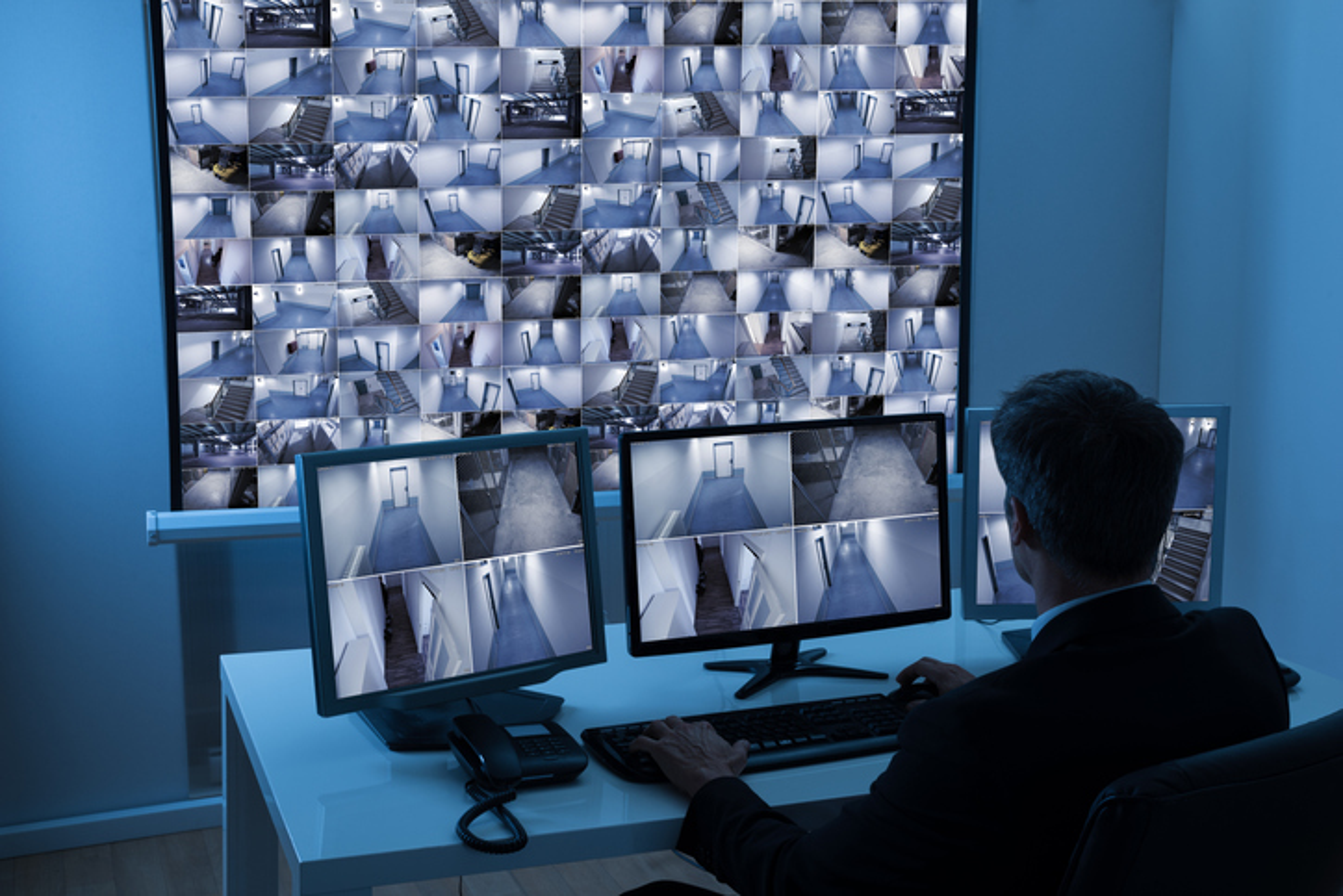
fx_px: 1716
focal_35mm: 46
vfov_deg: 29.3
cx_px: 672
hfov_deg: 42.7
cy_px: 448
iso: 100
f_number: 14
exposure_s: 1/160
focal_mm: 46
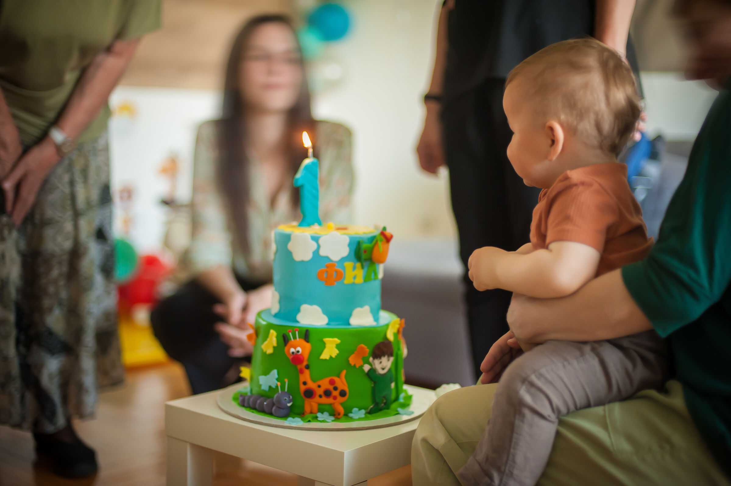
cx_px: 366
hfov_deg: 39.6
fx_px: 1015
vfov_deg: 27.0
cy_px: 243
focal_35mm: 50
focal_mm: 50
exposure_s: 1/400
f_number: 1.8
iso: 1250
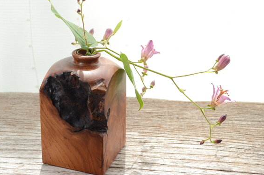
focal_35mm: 77
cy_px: 87
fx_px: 560
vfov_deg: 17.7
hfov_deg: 26.5
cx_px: 130
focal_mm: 45
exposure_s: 1/320
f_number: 8
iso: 800
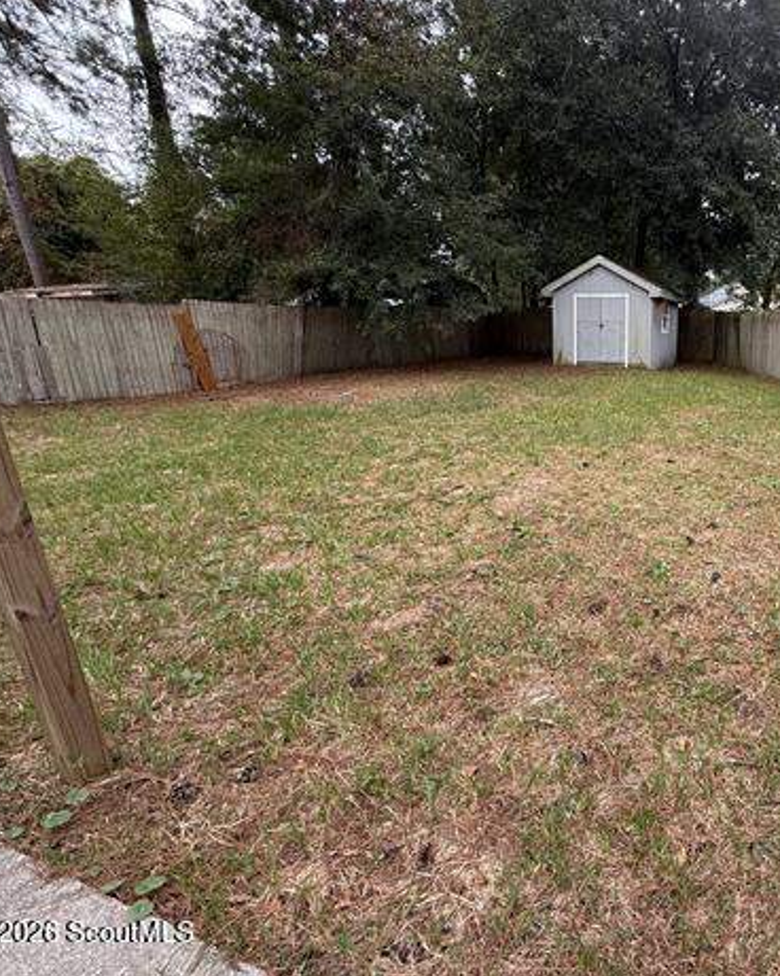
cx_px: 644
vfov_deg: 83.2
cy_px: 469
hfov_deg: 63.5
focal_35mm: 19
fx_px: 548
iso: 50
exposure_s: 1/177
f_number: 2.2
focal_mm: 2.22
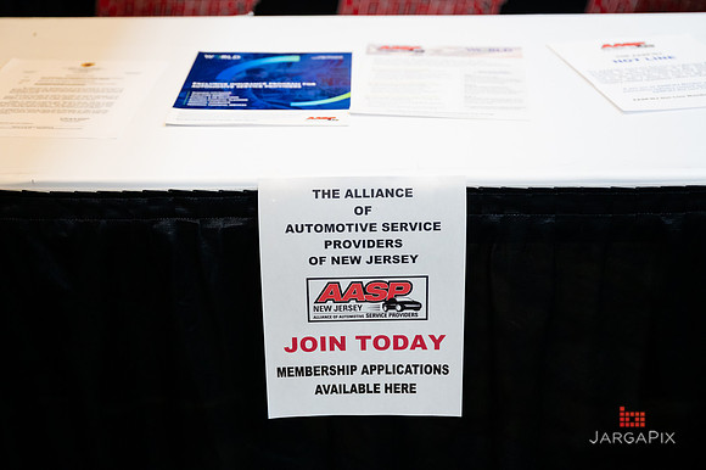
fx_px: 1018
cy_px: 230
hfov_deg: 38.3
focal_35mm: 52
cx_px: 354
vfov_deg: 26.0
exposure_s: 1/200
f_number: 3.2
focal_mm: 49
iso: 3200
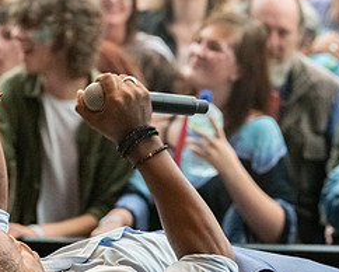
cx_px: 118
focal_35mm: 418
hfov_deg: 4.6
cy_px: 166
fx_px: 4197
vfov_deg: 3.7
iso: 5600
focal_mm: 165
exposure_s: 1/500
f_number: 5.6
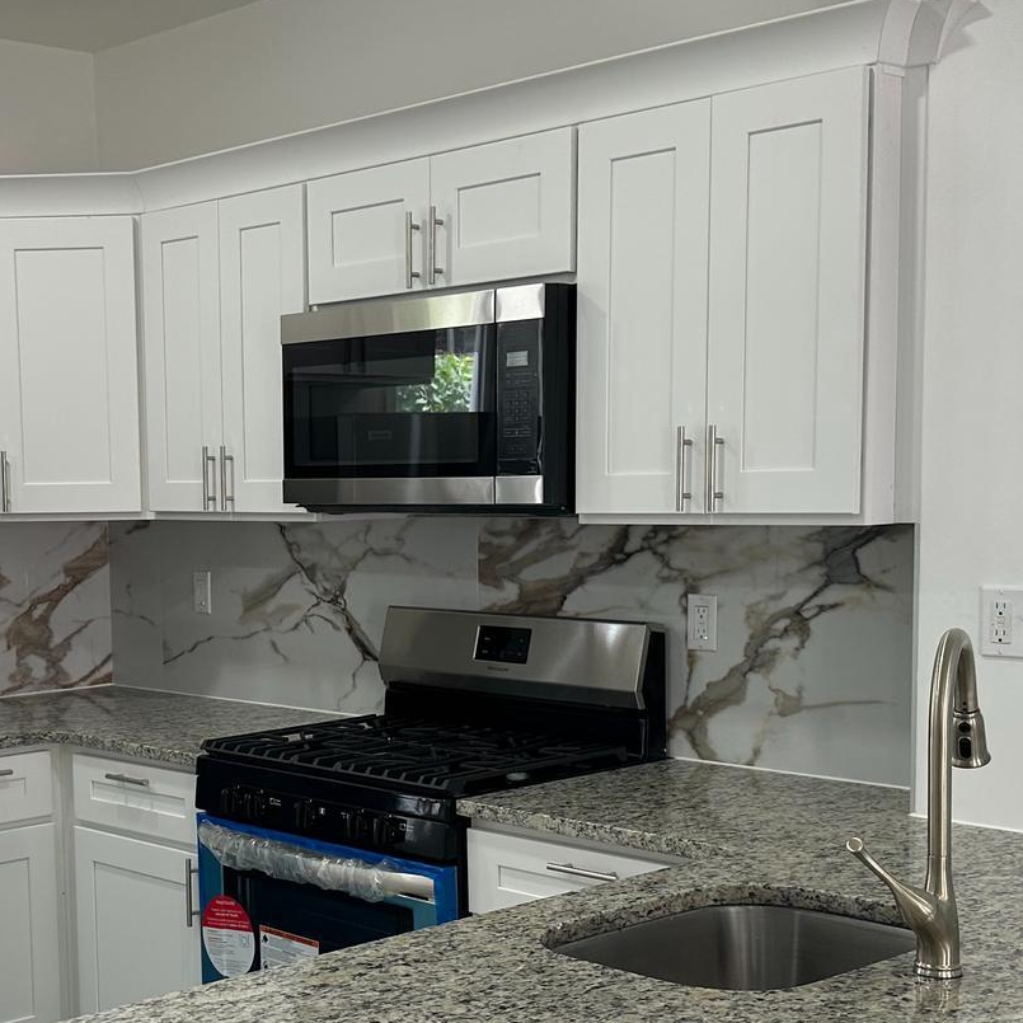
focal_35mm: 54
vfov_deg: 31.4
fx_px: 1806
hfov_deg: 31.1
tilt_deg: -6.7
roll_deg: +0.8
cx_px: 262
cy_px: 666
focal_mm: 6.86
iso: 80
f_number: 1.78
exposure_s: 1/120
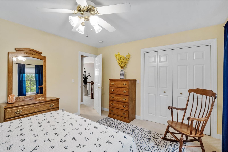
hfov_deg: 96.7
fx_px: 101
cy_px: 76
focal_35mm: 16
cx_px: 114
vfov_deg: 73.7
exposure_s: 1/6
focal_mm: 8
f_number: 8
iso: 400
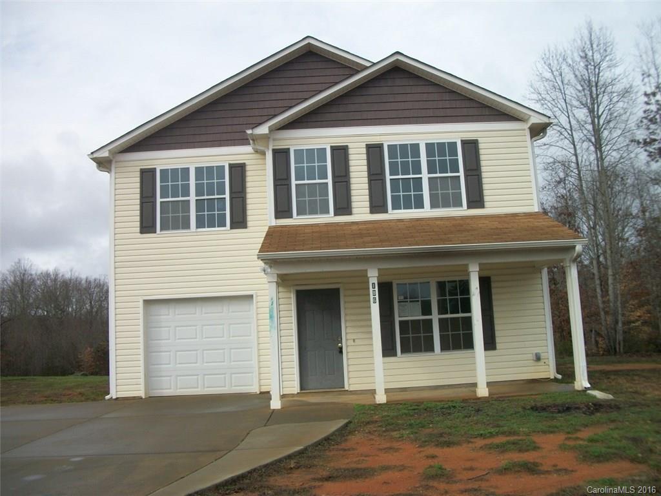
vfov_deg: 44.2
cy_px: 248
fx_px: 611
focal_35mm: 32
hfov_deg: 56.8
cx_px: 330
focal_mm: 5.7
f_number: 8.8
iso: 80
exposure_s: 1/160
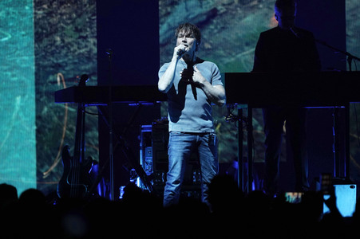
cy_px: 120
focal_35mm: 600
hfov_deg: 3.4
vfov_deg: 2.3
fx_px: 5995
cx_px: 180
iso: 1600
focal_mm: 600
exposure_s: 1/400
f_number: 6.3
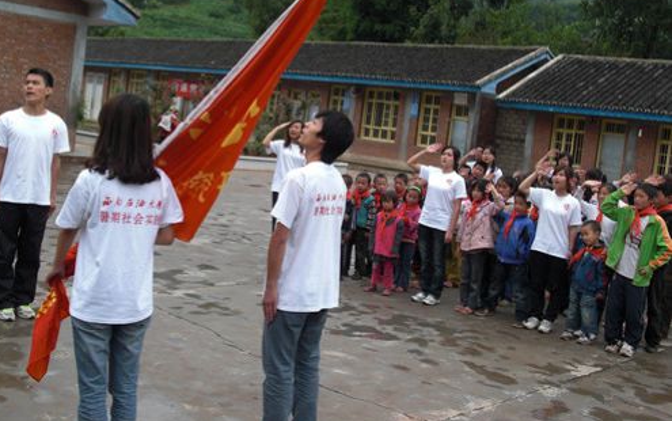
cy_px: 172
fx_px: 843
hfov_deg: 43.5
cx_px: 334
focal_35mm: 46
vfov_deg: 28.0
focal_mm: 7.6
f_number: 3.1
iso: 50
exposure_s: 1/320
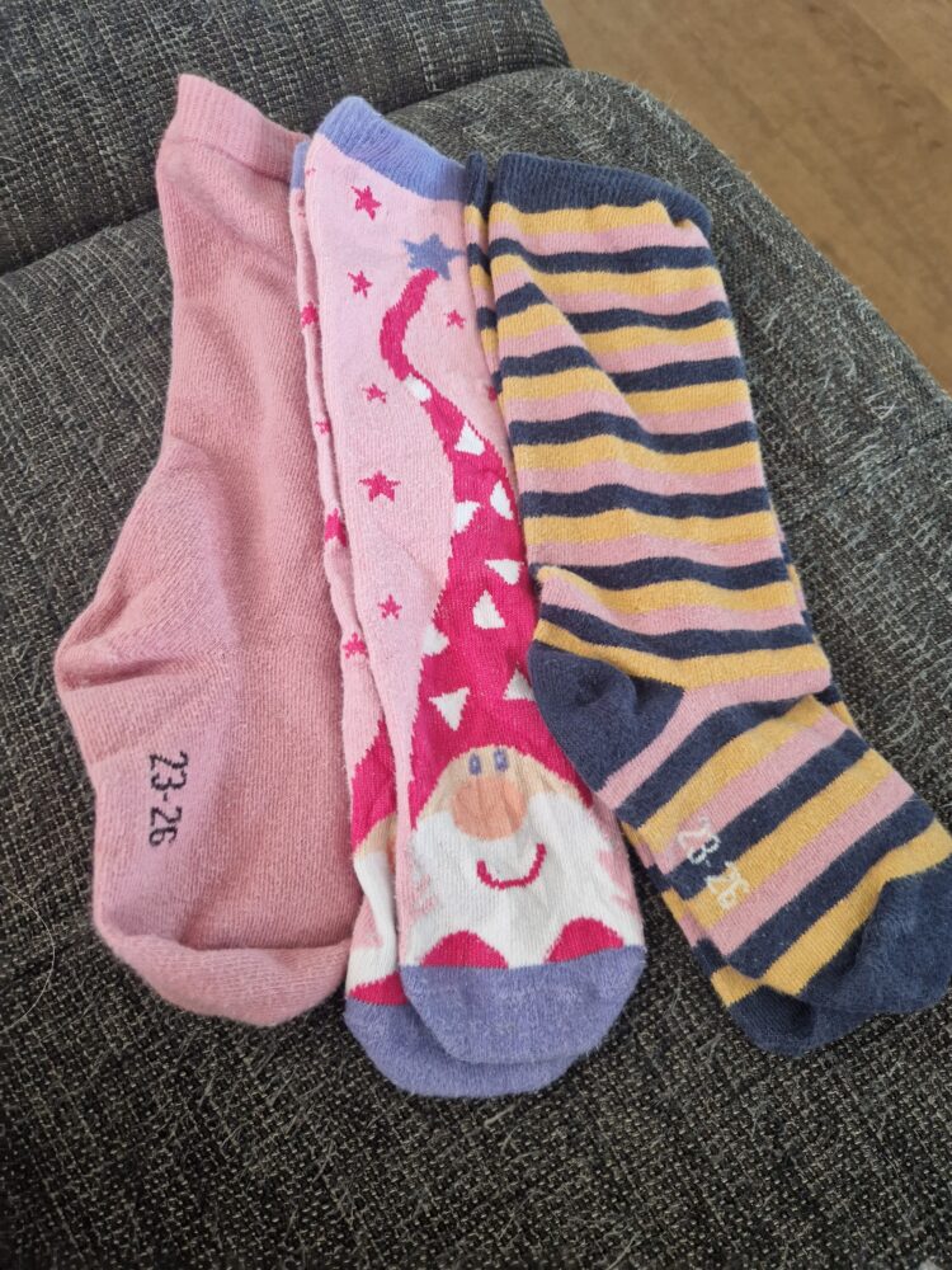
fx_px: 843
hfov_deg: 58.9
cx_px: 476
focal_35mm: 23
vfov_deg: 73.9
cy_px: 635
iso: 400
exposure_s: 1/100
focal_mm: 5.4
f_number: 1.8
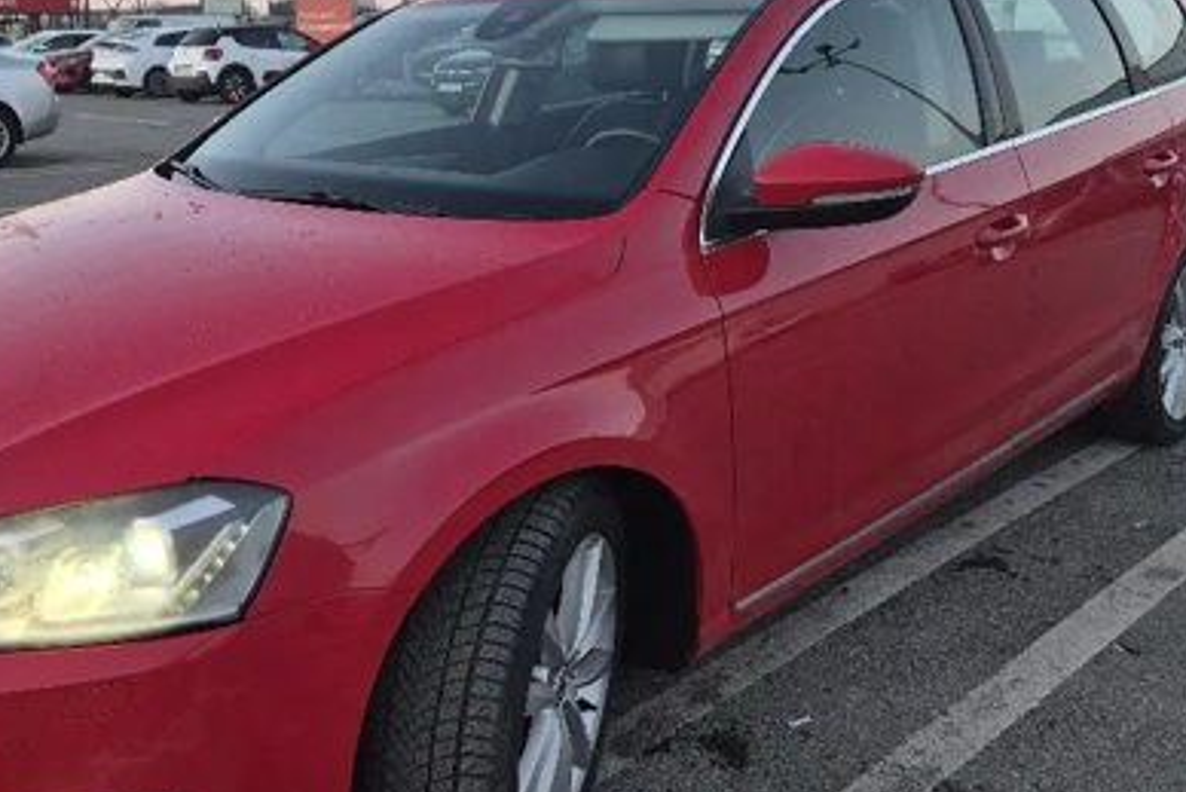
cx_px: 443
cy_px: 324
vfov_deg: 35.9
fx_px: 1219
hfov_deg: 51.3
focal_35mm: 37
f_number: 1.8
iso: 32
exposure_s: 1/66.2
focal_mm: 5.4
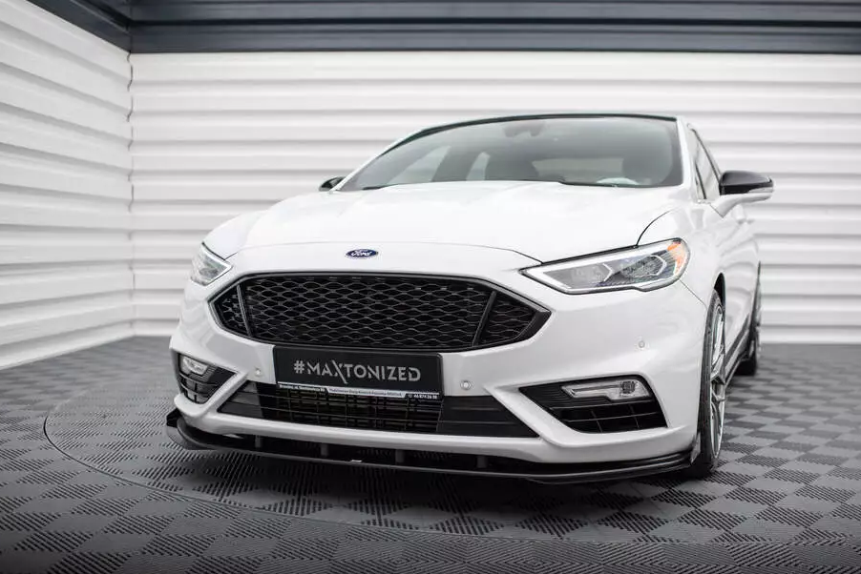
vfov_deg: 32.6
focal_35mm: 41
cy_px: 306
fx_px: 981
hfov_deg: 47.3
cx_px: 468
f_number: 2.5
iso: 500
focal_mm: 35
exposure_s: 1/200
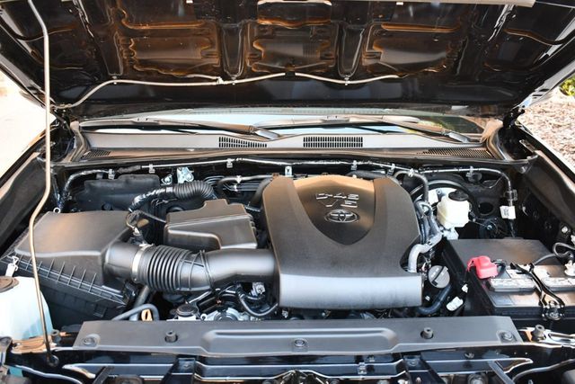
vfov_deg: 36.9
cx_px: 288
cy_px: 192
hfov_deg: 53.1
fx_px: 575
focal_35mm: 36
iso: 900
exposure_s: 1/125
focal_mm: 18
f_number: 3.5
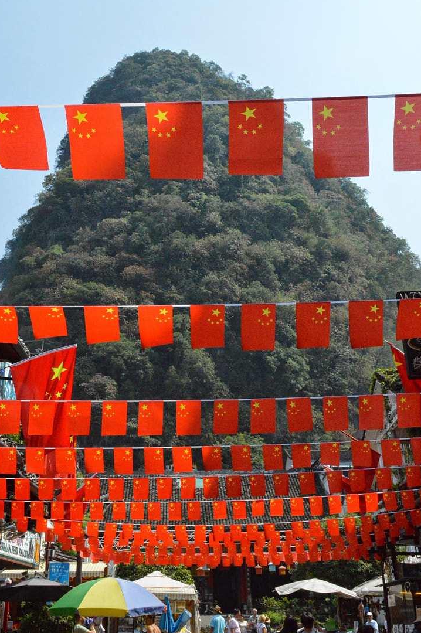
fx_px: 703
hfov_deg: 33.3
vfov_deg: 48.3
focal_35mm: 40
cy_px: 260
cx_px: 184
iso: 2200
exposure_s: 1/4000
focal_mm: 18
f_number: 8
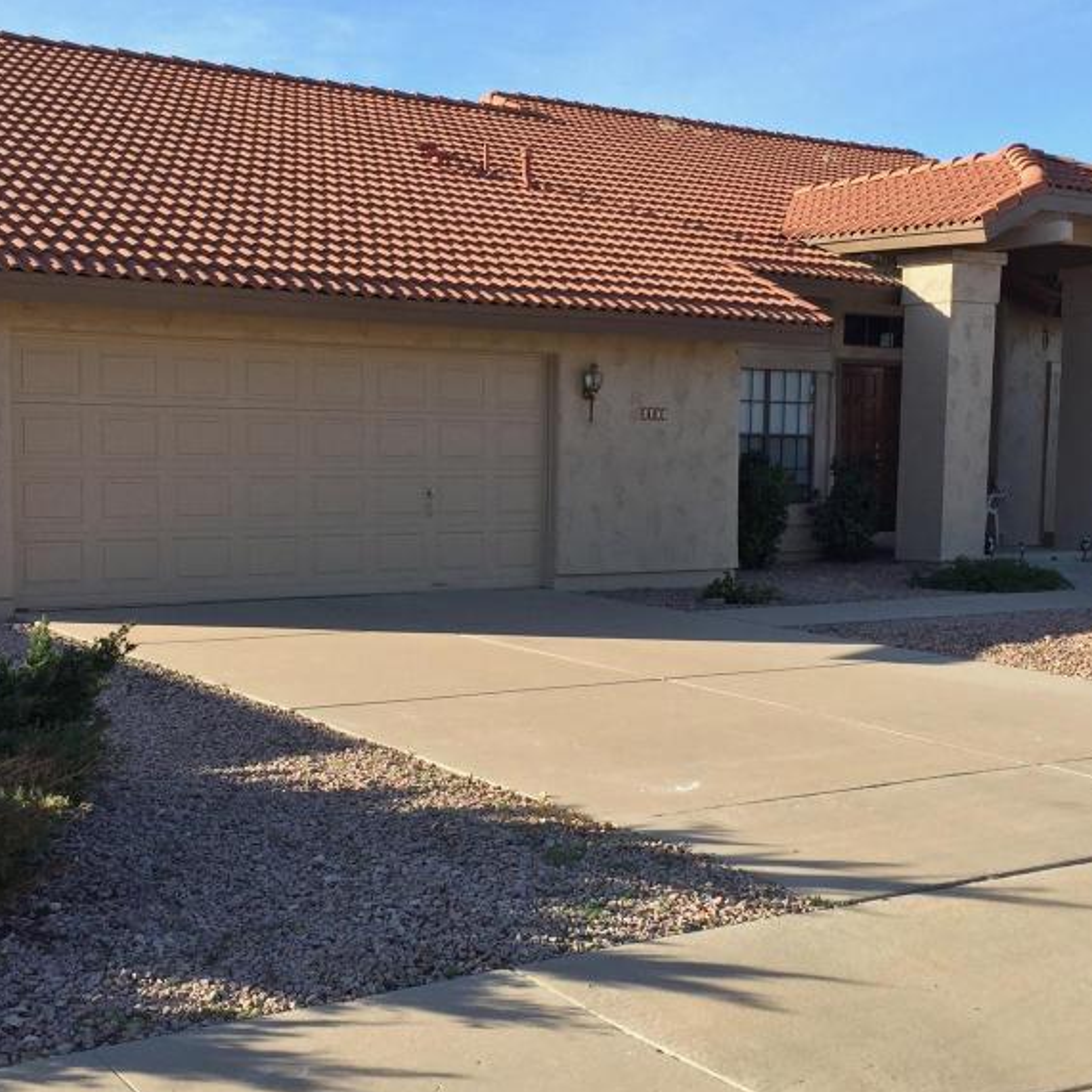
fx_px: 1642
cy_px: 578
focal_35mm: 46
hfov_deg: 36.8
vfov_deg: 36.8
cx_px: 509
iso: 32
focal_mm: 4.15
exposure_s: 1/989
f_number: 2.2
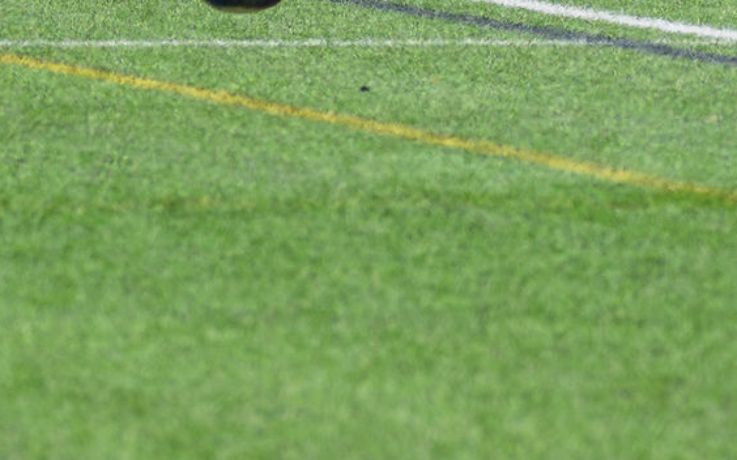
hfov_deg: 1.8
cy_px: -332
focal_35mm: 1199
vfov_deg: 1.1
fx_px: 24073
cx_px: -334
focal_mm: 150
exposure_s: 1/1600
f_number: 4.8
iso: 640
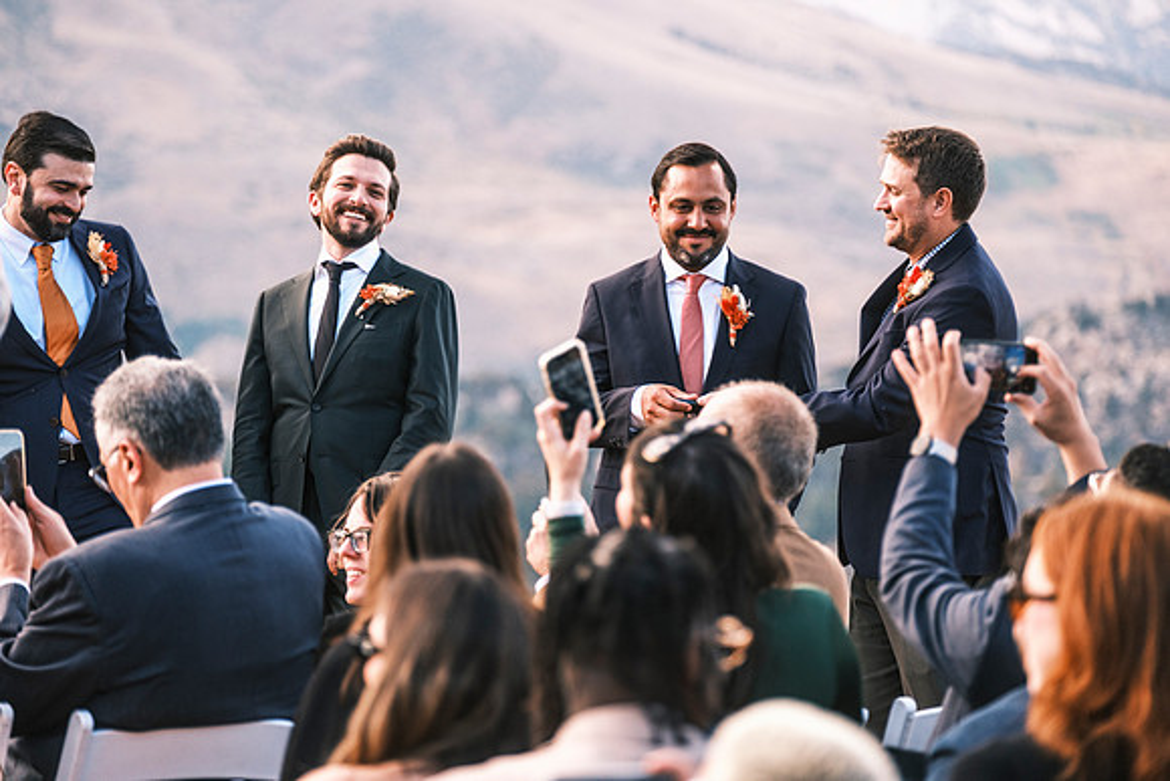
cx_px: 585
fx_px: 5624
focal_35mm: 173
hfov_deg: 11.9
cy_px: 390
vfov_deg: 7.9
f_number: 2.8
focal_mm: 115
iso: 400
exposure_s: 1/950
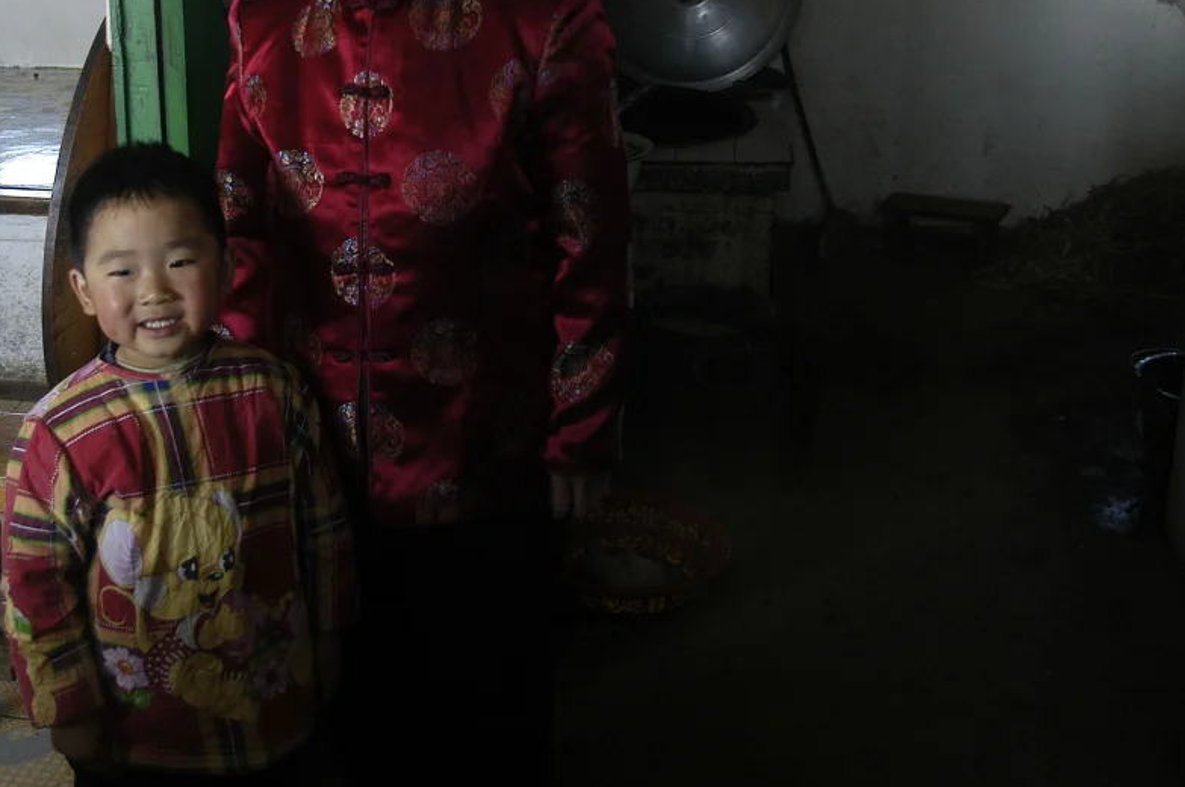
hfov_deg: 42.2
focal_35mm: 46
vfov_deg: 28.8
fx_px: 1512
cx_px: 393
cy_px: 219
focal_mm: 20
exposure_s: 1/60
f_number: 2.8
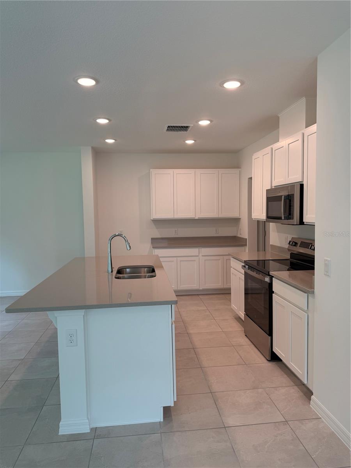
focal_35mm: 24
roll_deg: +1.6
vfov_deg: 71.6
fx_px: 324
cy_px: 234
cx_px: 176
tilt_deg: -3.2
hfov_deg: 56.8
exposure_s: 1/171
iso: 80
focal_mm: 6.76
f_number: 1.78
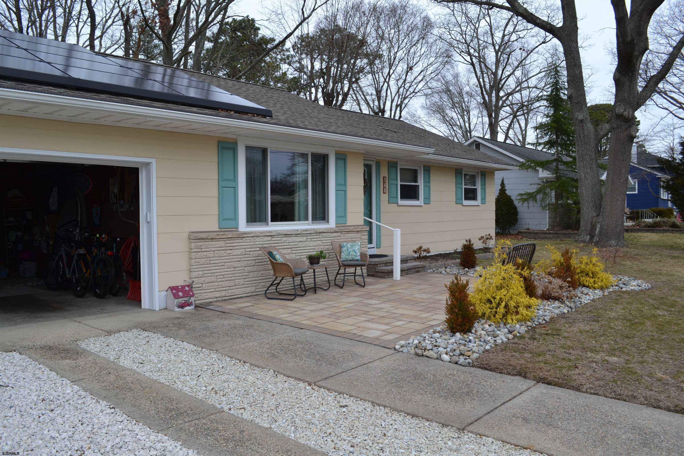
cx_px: 342
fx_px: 513
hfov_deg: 67.4
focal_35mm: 27
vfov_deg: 47.9
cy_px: 228
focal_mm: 18
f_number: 6.3
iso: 100
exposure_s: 1/160
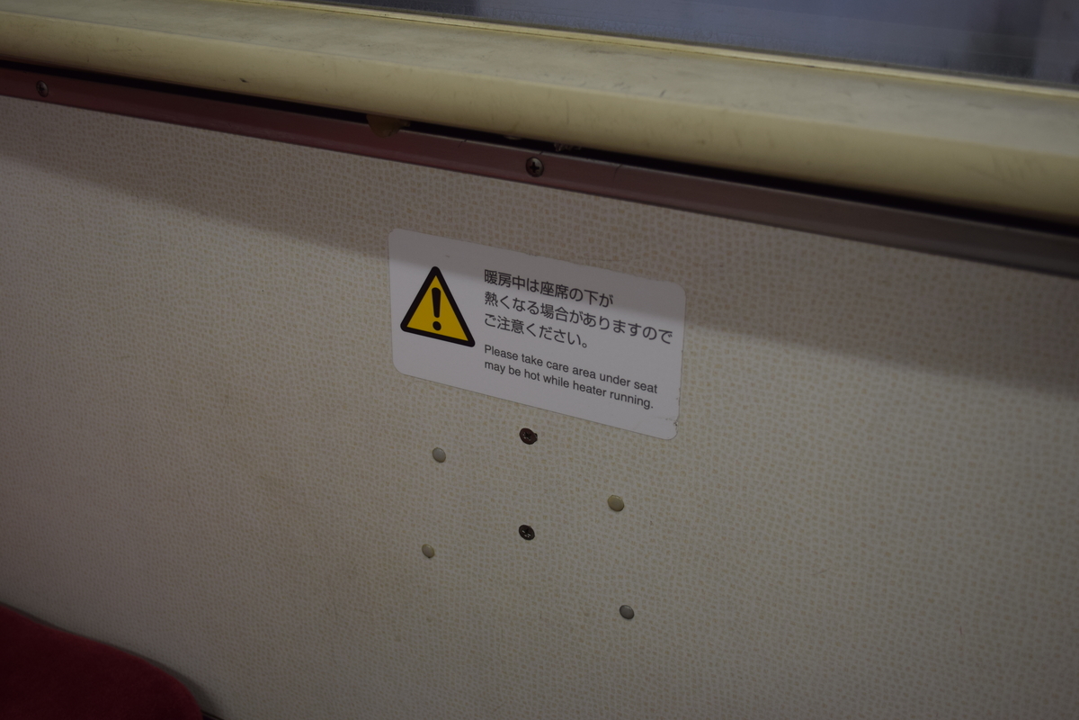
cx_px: 540
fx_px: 1259
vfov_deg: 31.9
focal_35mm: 42
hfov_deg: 46.4
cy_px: 360
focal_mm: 28
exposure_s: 1/50
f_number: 4.5
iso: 400
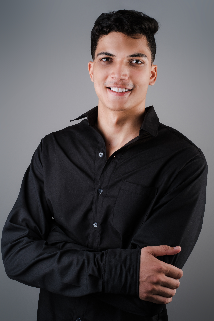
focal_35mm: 53
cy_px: 160
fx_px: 473
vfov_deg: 37.5
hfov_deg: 25.5
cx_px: 107
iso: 200
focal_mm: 35
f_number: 14
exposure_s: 1/160
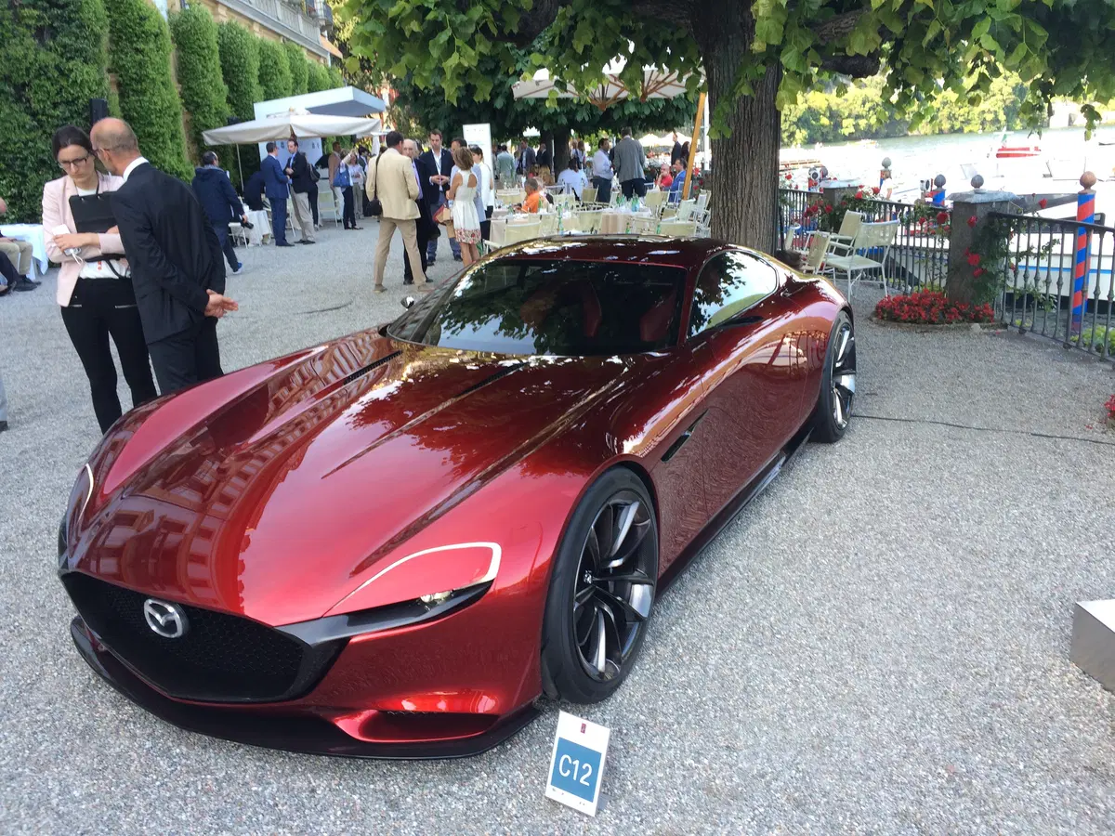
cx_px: 558
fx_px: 934
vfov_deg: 48.2
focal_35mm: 29
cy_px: 418
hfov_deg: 61.7
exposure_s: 1/105
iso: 32
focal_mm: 4.15
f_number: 2.2
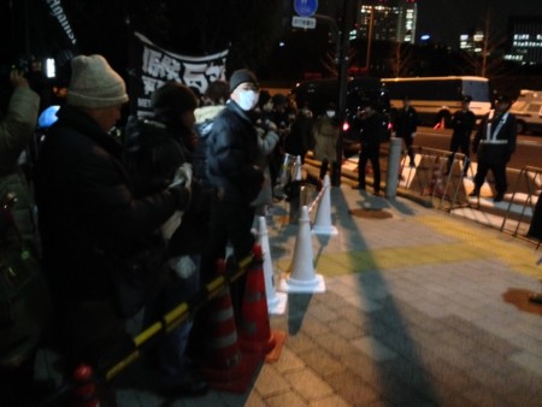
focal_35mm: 33
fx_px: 517
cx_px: 271
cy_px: 204
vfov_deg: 43.0
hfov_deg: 55.3
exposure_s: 1/15
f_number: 2.4
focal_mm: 4.12
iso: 800
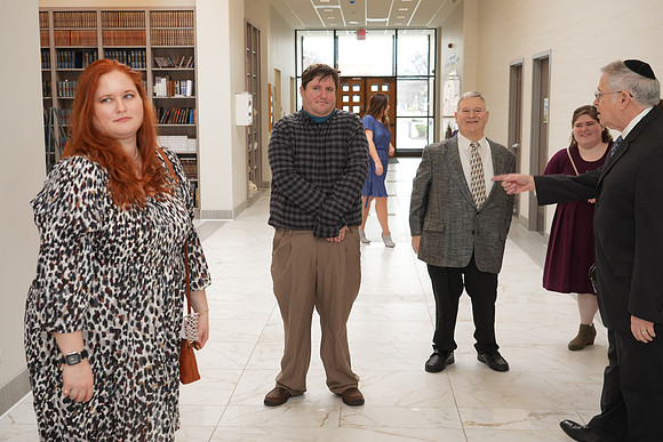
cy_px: 221
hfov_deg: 45.4
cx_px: 332
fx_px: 792
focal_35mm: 43
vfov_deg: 31.2
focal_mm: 43
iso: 500
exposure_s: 1/100
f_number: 5
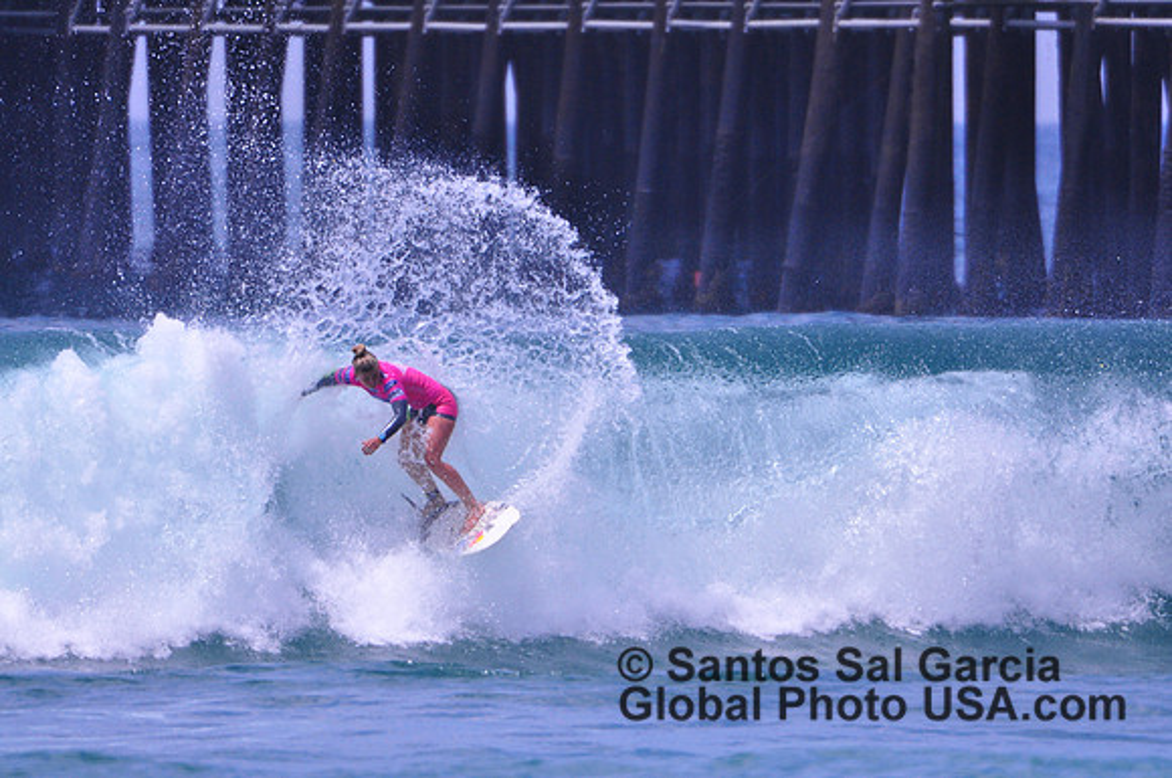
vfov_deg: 1.7
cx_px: 586
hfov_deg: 2.5
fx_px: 26821
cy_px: 389
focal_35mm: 825
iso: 640
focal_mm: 550
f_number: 5.6
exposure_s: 1/4000
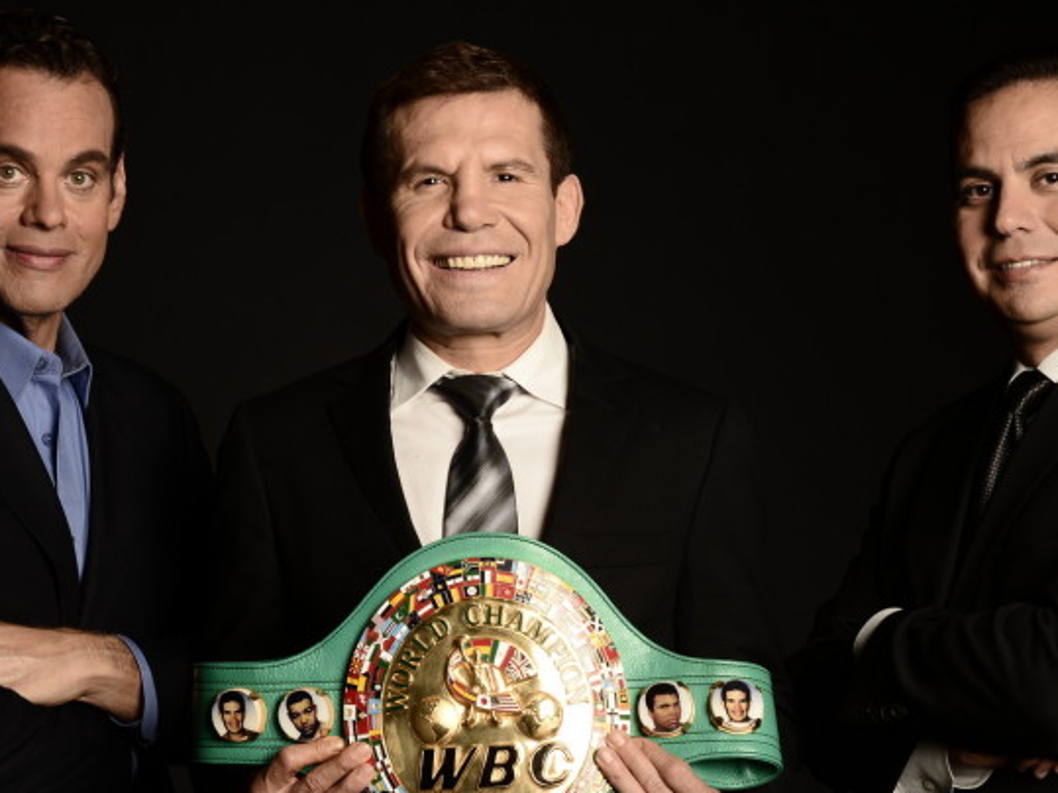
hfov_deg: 20.6
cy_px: 608
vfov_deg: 15.5
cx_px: 477
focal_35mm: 95
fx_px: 2903
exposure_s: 1/250
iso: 200
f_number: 11
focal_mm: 52
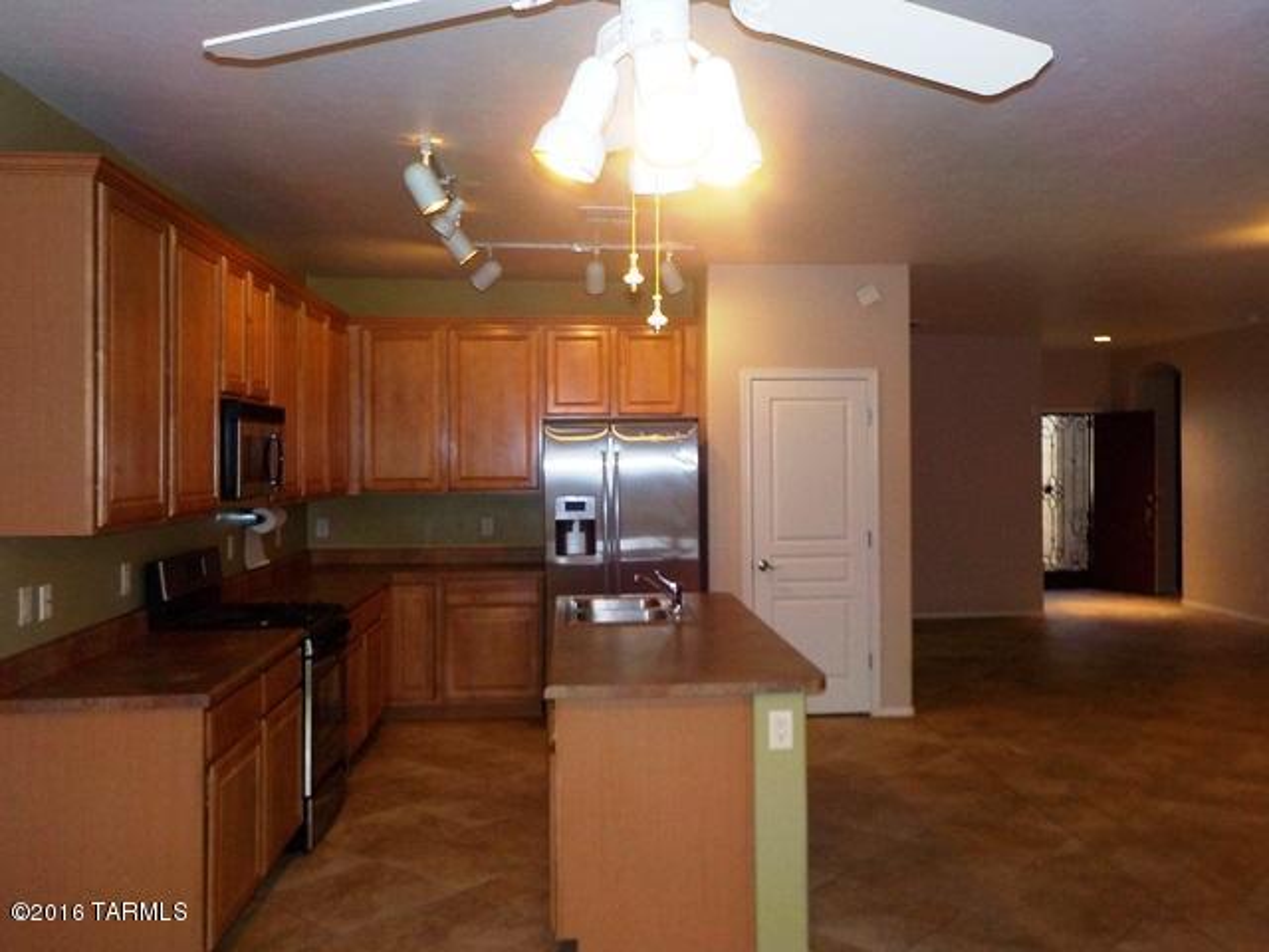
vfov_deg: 46.8
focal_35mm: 30
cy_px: 476
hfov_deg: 60.0
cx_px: 634
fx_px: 1100
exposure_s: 1/30
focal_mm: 4.1
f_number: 3.3
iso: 200
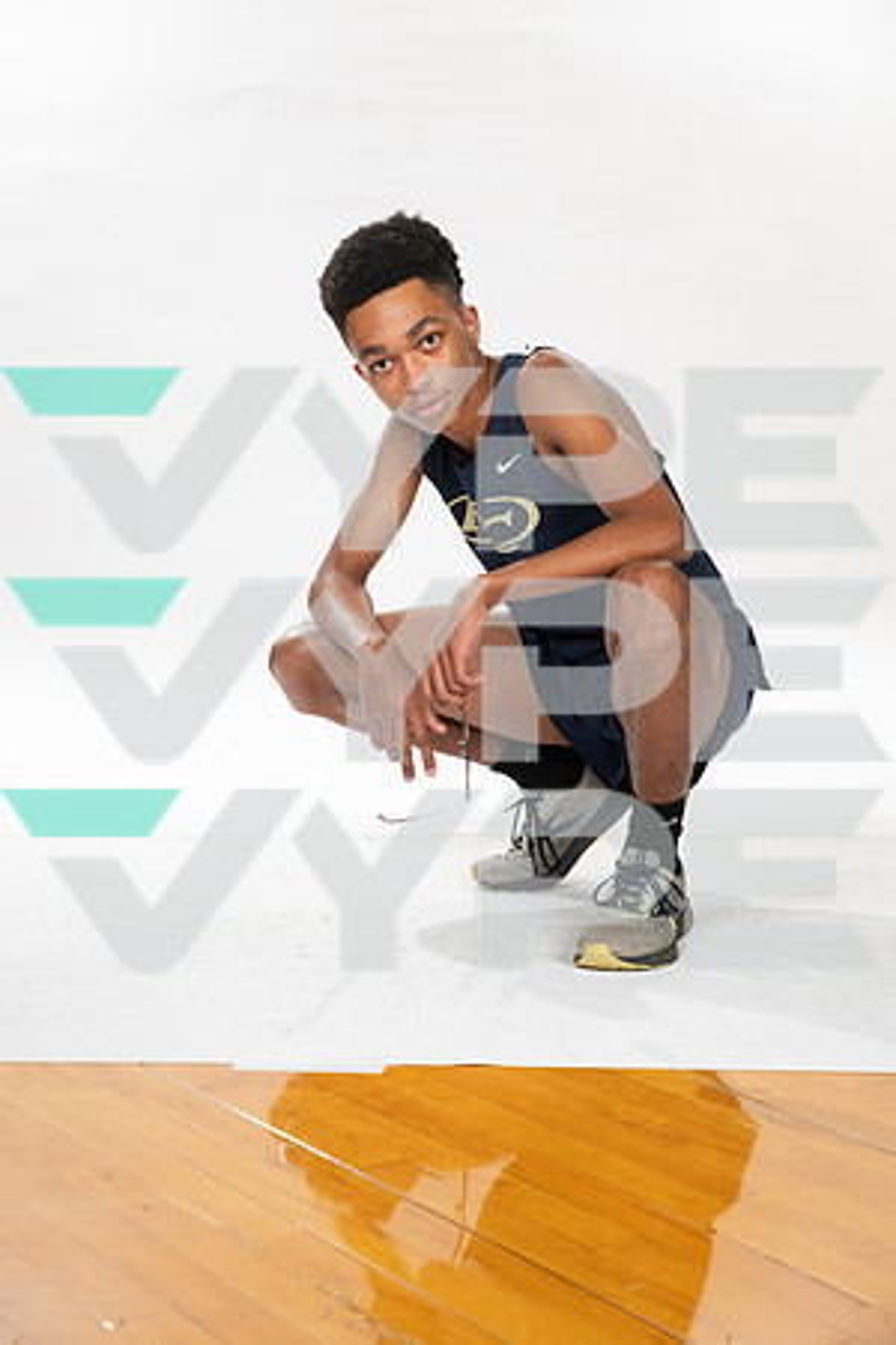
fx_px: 2165
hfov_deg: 23.4
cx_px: 448
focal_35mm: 58
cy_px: 672
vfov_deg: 34.5
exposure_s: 1/320
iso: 800
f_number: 7.1
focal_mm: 58
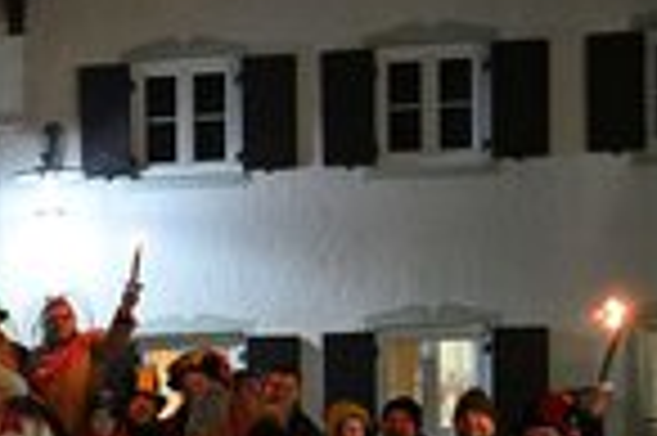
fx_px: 1750
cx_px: -194
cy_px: 499
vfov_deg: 13.9
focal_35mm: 96
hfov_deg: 19.6
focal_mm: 35
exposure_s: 1/80
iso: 12800
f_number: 4.5
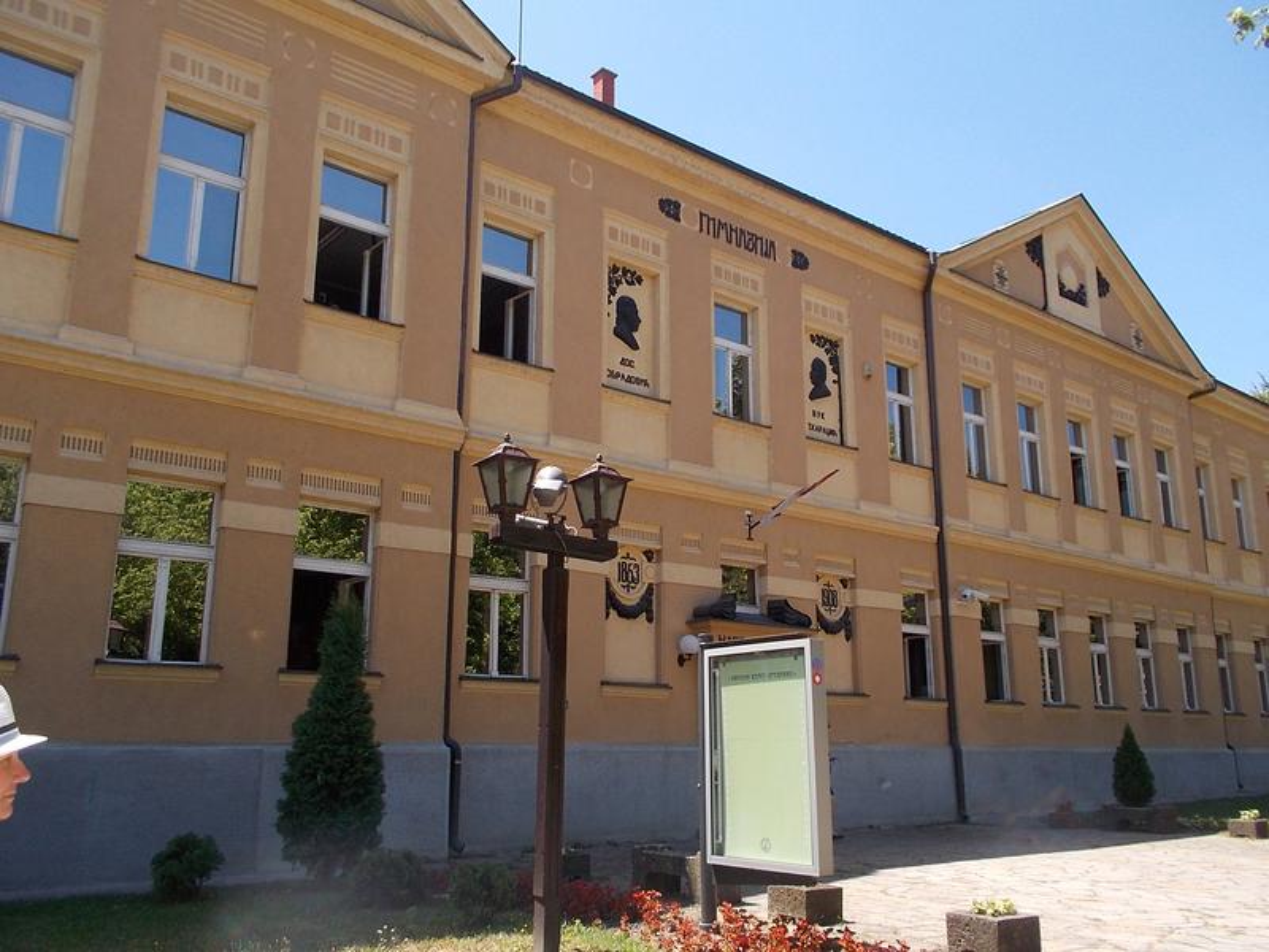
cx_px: 634
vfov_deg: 48.2
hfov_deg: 61.7
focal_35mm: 29
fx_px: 1063
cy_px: 476
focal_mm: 4.1
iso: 80
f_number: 3.3
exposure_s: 1/400
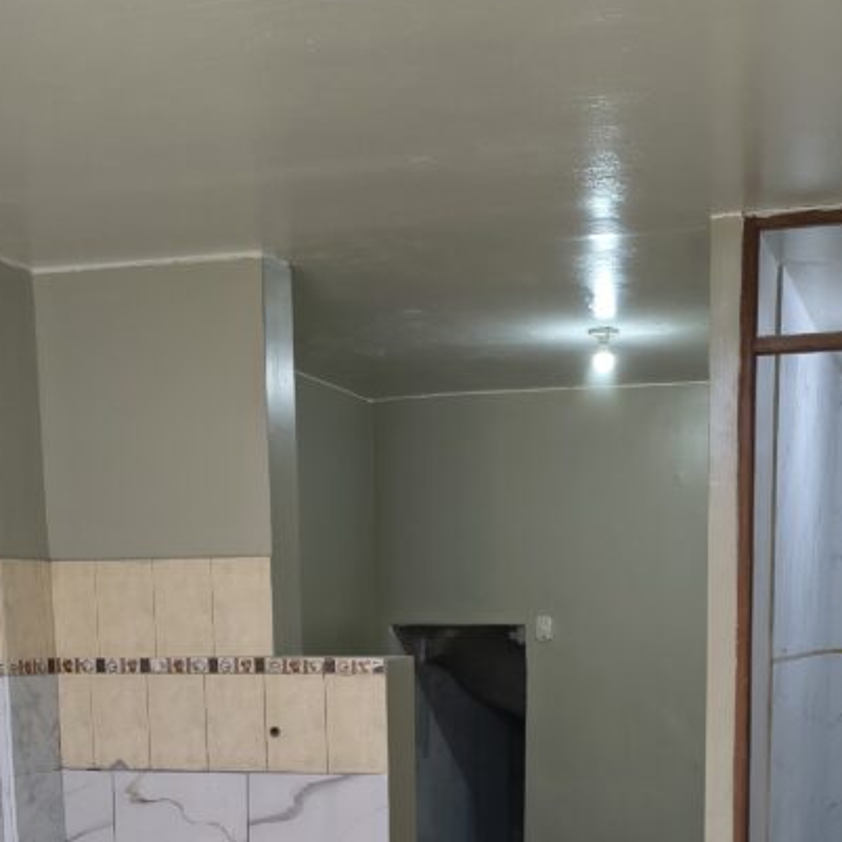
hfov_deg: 31.5
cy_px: 876
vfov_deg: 29.2
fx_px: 1486
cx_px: 505
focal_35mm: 54
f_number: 1.8
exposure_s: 1/120
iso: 770
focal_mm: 5.56
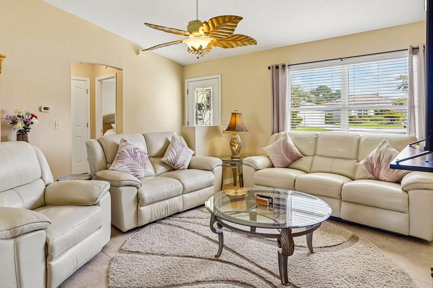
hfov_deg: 81.1
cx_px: 203
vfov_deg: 59.1
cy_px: 120
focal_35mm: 21
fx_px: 253
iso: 400
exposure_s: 1/30
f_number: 9
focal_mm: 17
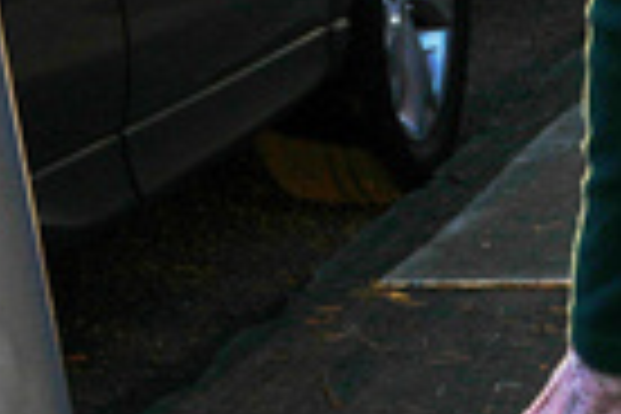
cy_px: 1408
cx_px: 1296
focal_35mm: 230
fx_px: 3967
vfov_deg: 5.5
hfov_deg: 8.4
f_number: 9
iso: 200
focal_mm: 31
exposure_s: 1/160
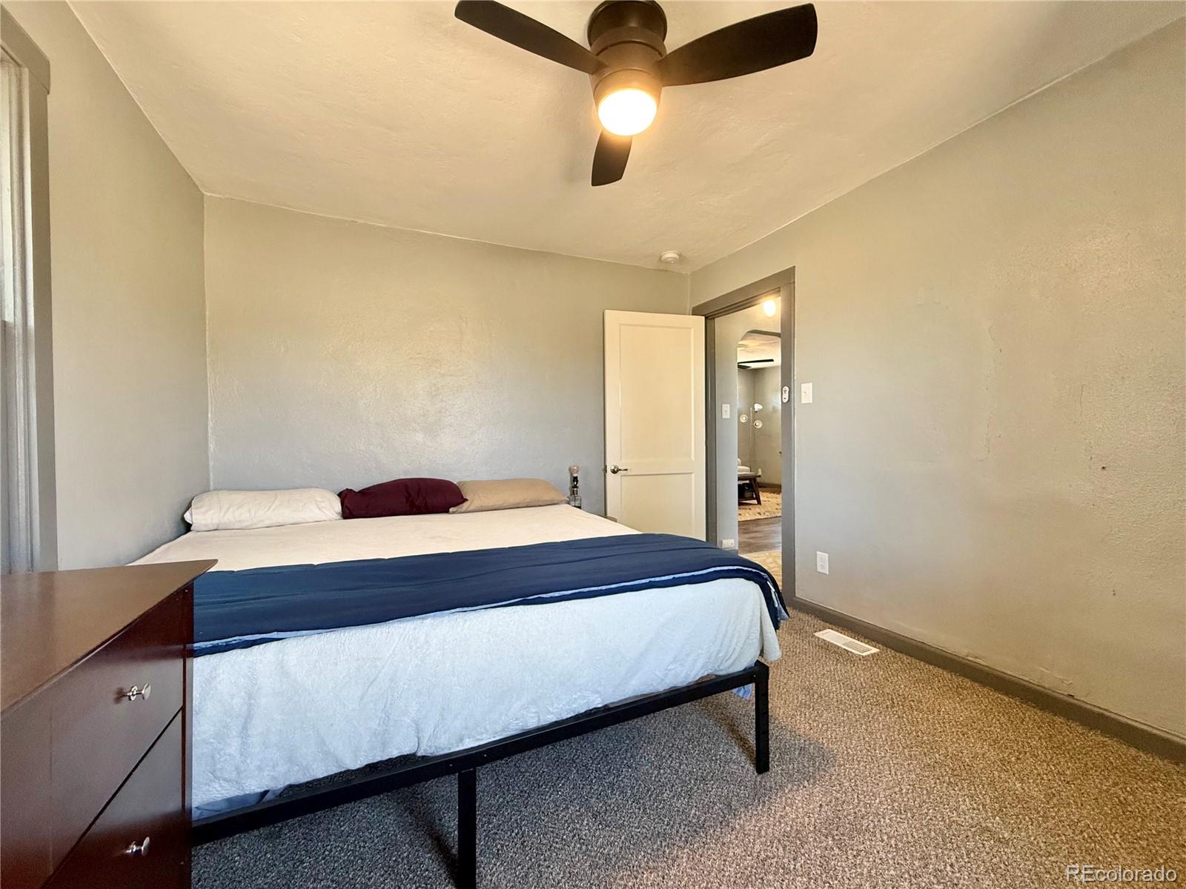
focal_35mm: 14
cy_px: 444
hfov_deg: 102.1
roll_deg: +1.4
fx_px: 480
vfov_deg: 85.7
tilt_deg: -0.9
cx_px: 593
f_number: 2.2
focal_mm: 2.22
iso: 250
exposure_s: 1/120
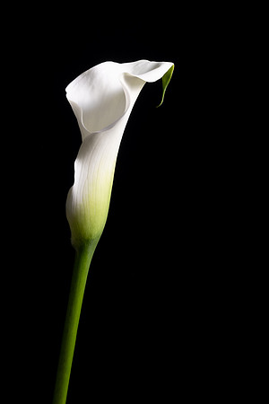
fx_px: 885
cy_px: 202
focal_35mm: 79
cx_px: 134
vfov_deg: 25.7
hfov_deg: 17.3
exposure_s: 3
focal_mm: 52.4
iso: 200
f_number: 22
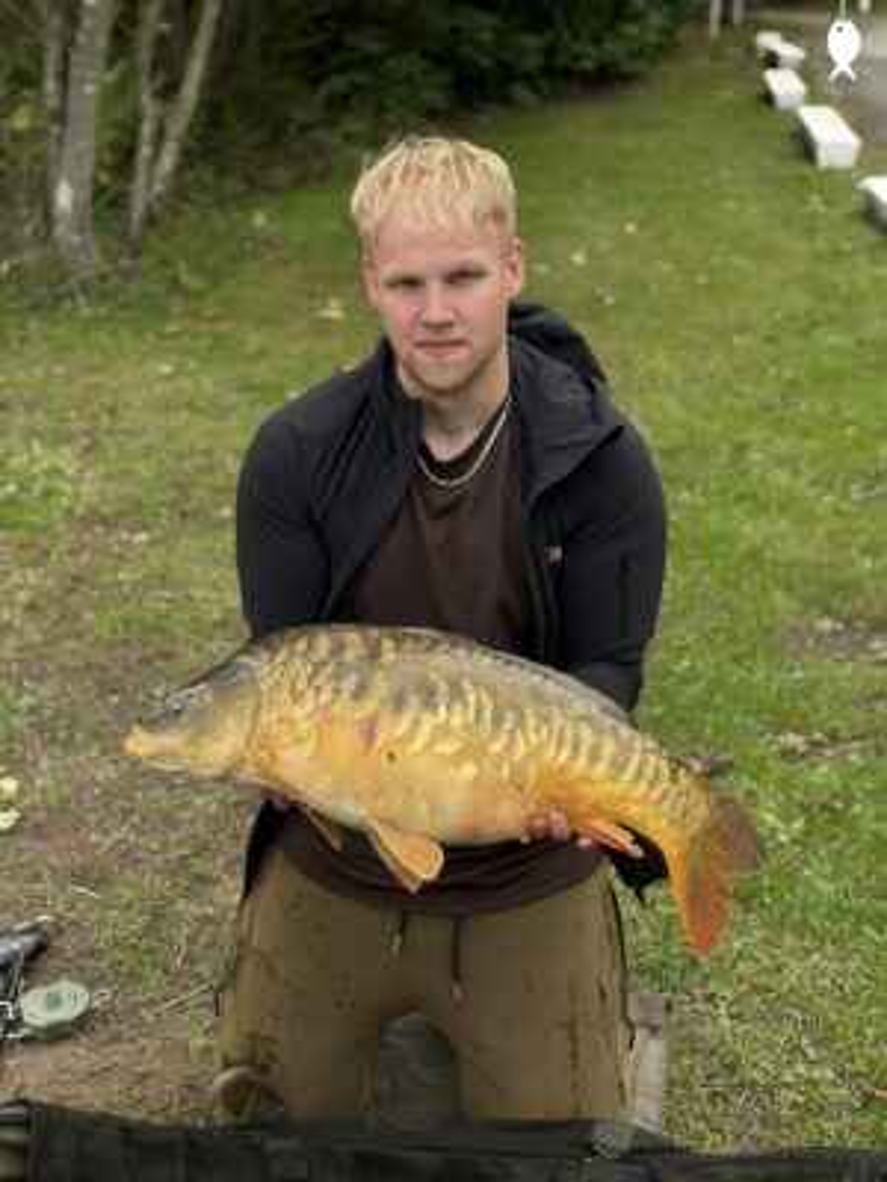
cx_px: 444
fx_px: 1777
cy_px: 591
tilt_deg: -18.3
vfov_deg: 36.8
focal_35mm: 52
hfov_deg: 28.0
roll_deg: -1.2
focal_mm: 5.96
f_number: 1.6
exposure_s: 1/460
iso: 32
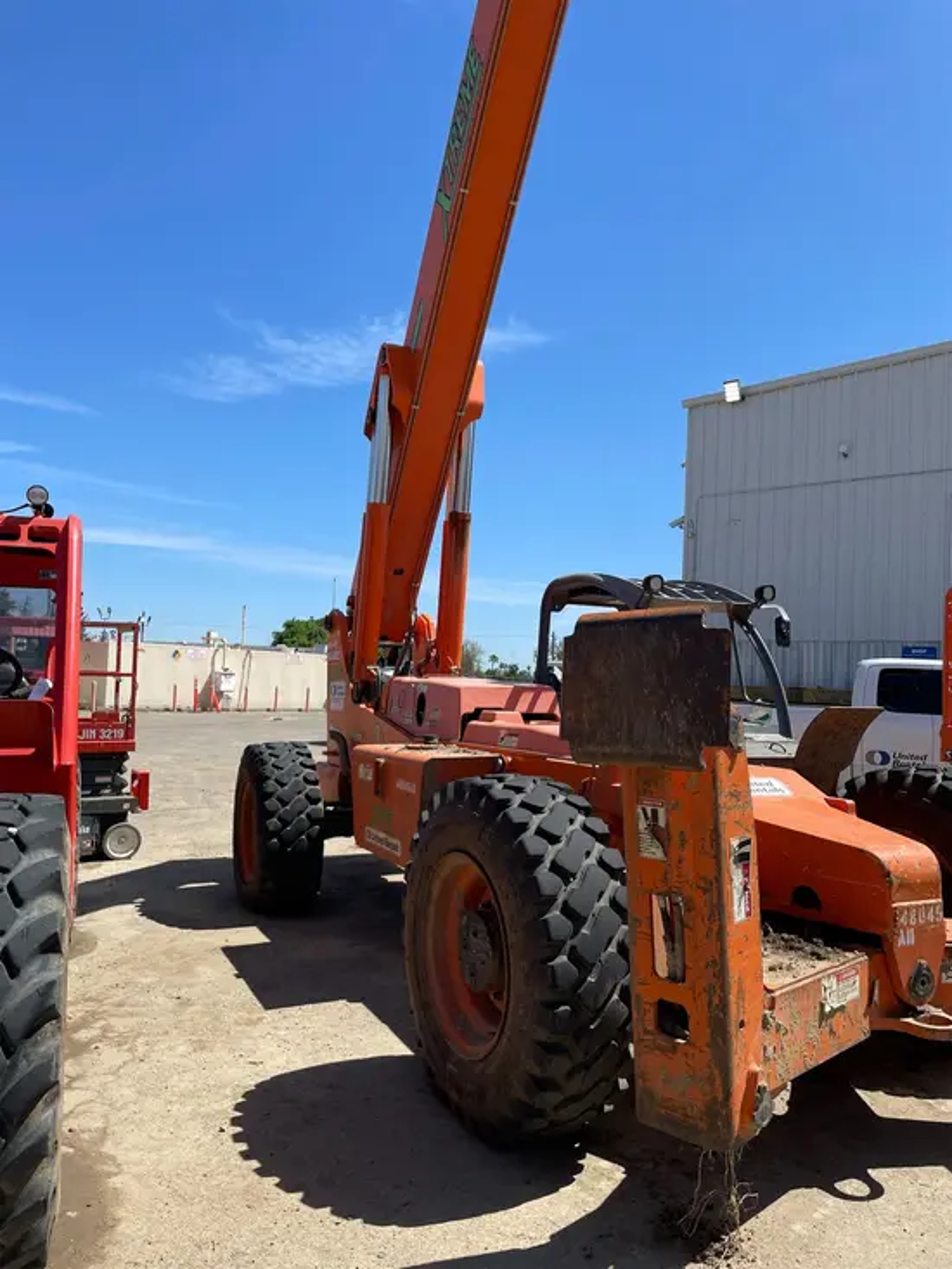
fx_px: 953
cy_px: 634
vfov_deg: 67.3
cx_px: 476
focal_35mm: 26
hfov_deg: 53.1
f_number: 1.6
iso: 50
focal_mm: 4.2
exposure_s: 1/4651
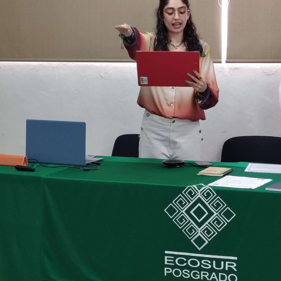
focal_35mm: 87
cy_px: 118
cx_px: 141
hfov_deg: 19.9
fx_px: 799
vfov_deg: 19.9
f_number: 1.75
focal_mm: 5.25
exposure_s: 1/30
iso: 541
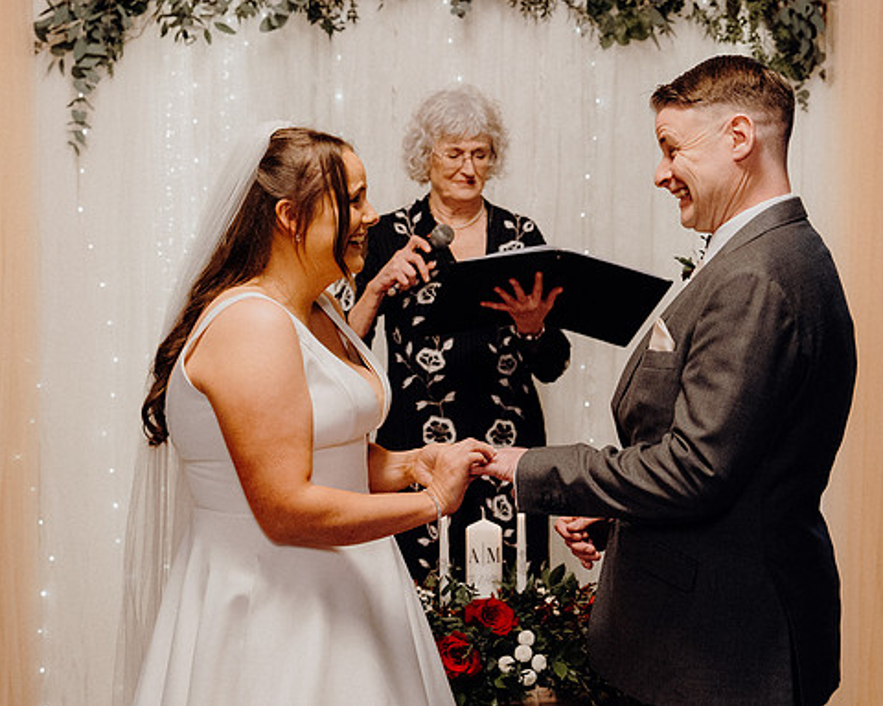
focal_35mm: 76
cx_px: 482
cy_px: 352
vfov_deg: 20.2
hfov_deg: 25.1
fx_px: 1986
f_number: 3.5
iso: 3200
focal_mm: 45
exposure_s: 1/160
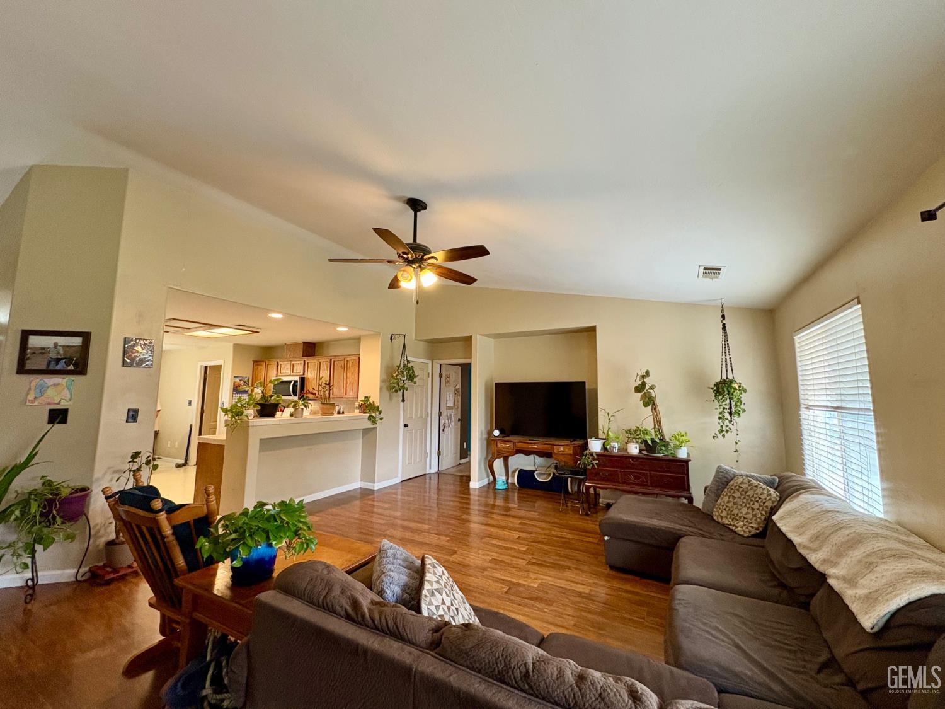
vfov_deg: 85.7
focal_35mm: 14
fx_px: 382
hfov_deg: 102.1
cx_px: 472
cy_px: 354
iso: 400
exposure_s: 1/60
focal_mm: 2.22
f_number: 2.2
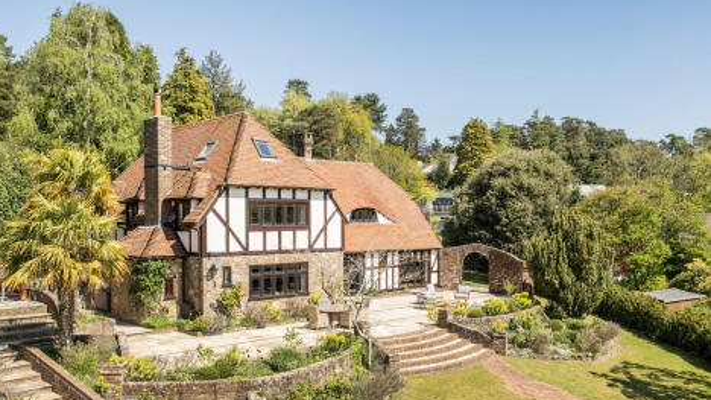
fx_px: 622
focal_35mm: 33
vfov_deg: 35.5
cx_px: 351
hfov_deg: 59.5
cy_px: 235
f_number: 8
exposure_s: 1/500
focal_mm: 21
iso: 400
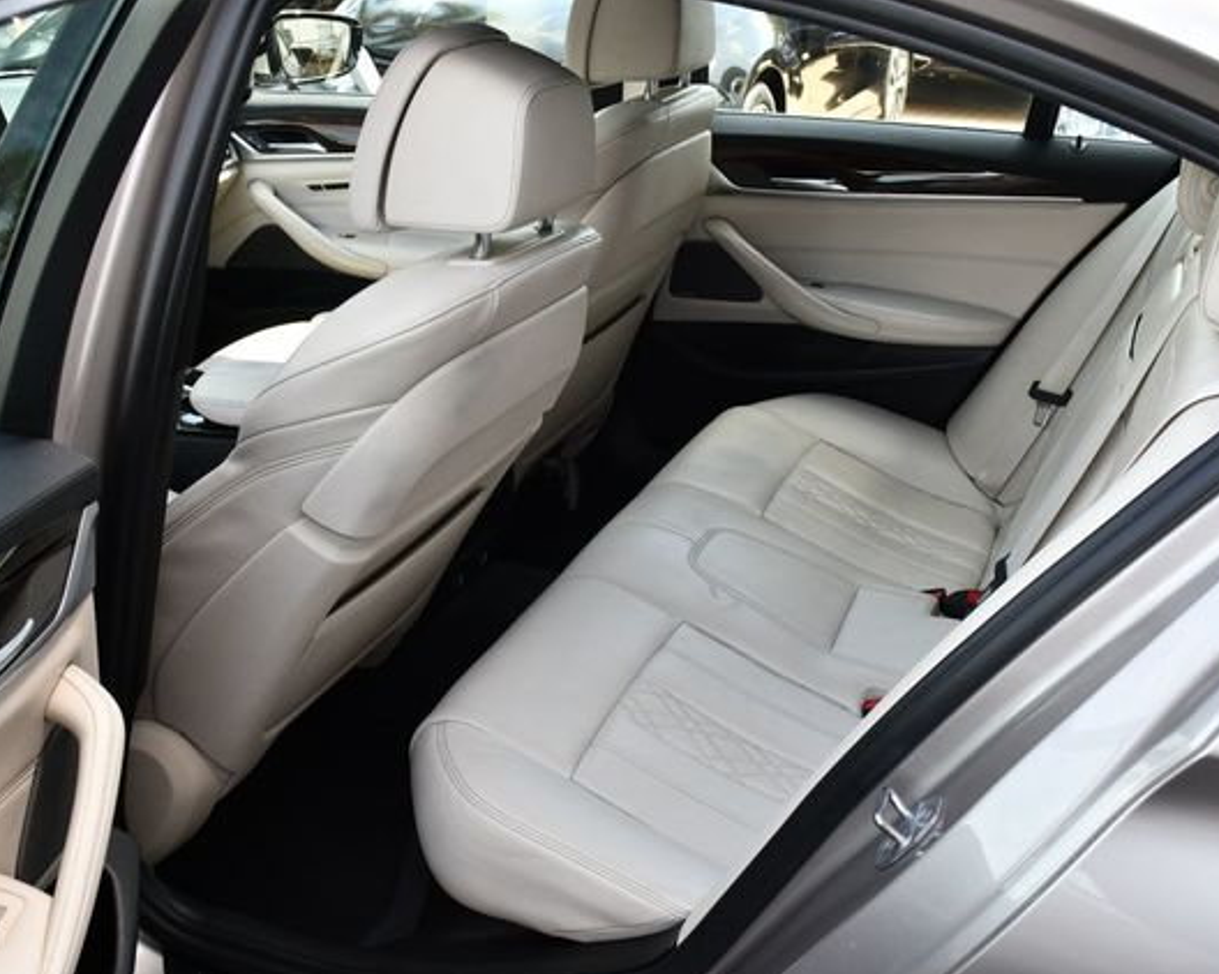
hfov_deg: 44.8
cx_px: 616
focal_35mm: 41
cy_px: 487
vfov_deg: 36.5
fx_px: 1479
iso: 400
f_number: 5
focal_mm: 18
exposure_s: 1/250
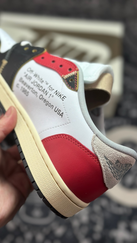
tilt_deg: -57.7
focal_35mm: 54
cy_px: 118
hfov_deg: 22.2
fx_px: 349
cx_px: 53
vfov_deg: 38.5
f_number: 1.78
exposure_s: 1/1541
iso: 80
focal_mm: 6.86
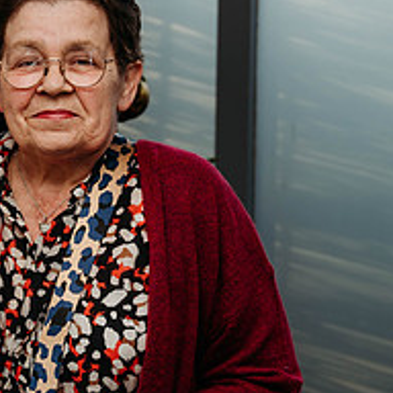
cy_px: 231
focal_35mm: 141
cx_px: 31
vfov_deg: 12.4
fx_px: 1811
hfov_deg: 12.3
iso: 140
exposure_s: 1/200
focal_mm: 55
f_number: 4
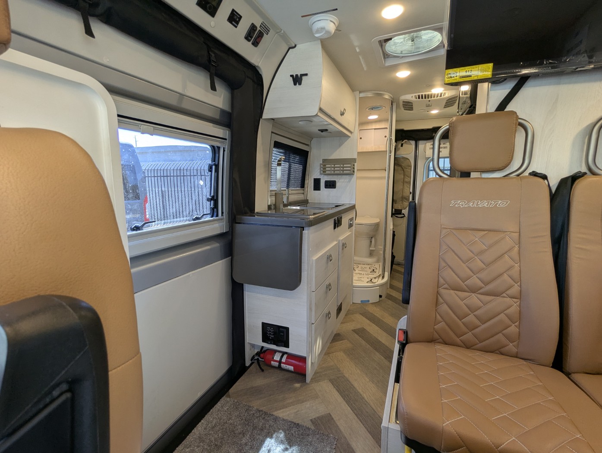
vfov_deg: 78.2
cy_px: 226
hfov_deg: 94.4
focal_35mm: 16
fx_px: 279
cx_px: 301
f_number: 2.2
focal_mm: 2.35
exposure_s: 1/45.3
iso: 44
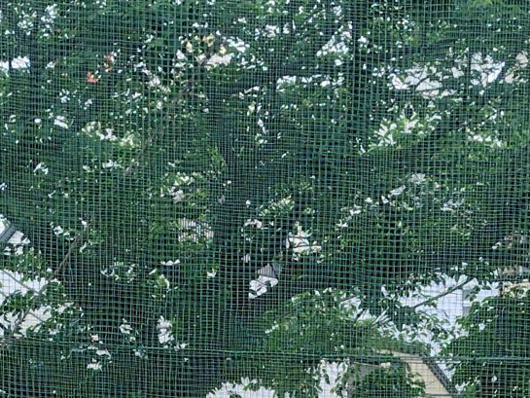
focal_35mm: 108
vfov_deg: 12.3
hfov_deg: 18.2
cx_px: 243
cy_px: 770
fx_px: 1654
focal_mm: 5.6
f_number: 1.9
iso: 50
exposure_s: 1/120
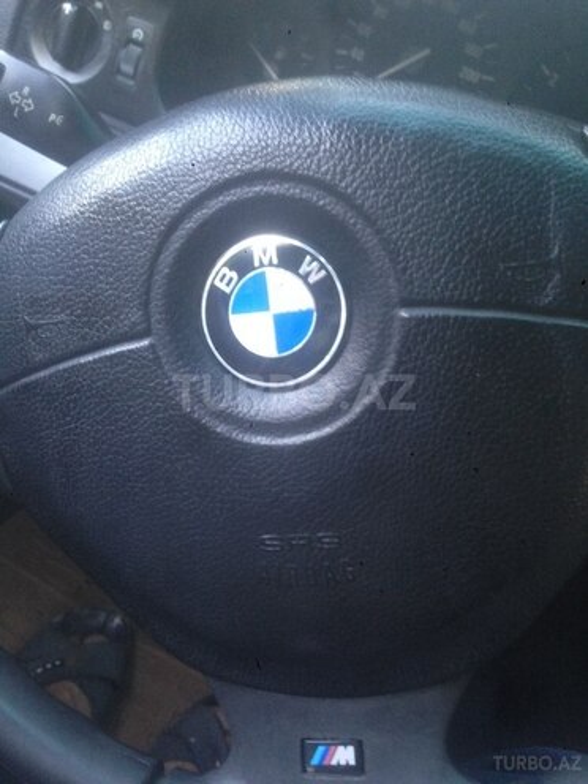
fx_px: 747
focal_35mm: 33
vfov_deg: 55.4
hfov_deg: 42.9
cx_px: 294
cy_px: 392
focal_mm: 4.12
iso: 160
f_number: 2.4
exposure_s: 1/20
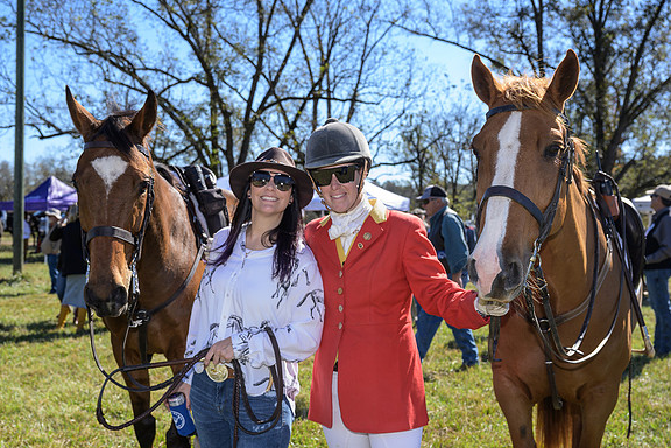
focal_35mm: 40
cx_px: 293
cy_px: 239
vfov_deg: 33.4
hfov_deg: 48.3
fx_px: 745
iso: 50
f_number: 5
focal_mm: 32.5
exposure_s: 1/250
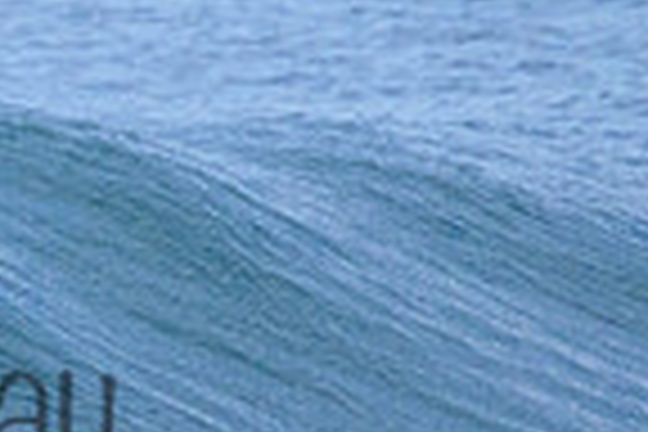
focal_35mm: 3212
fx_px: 57811
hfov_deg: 0.6
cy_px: 353
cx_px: -360
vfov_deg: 0.4
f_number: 11
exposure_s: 1/2000
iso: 2500
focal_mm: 800
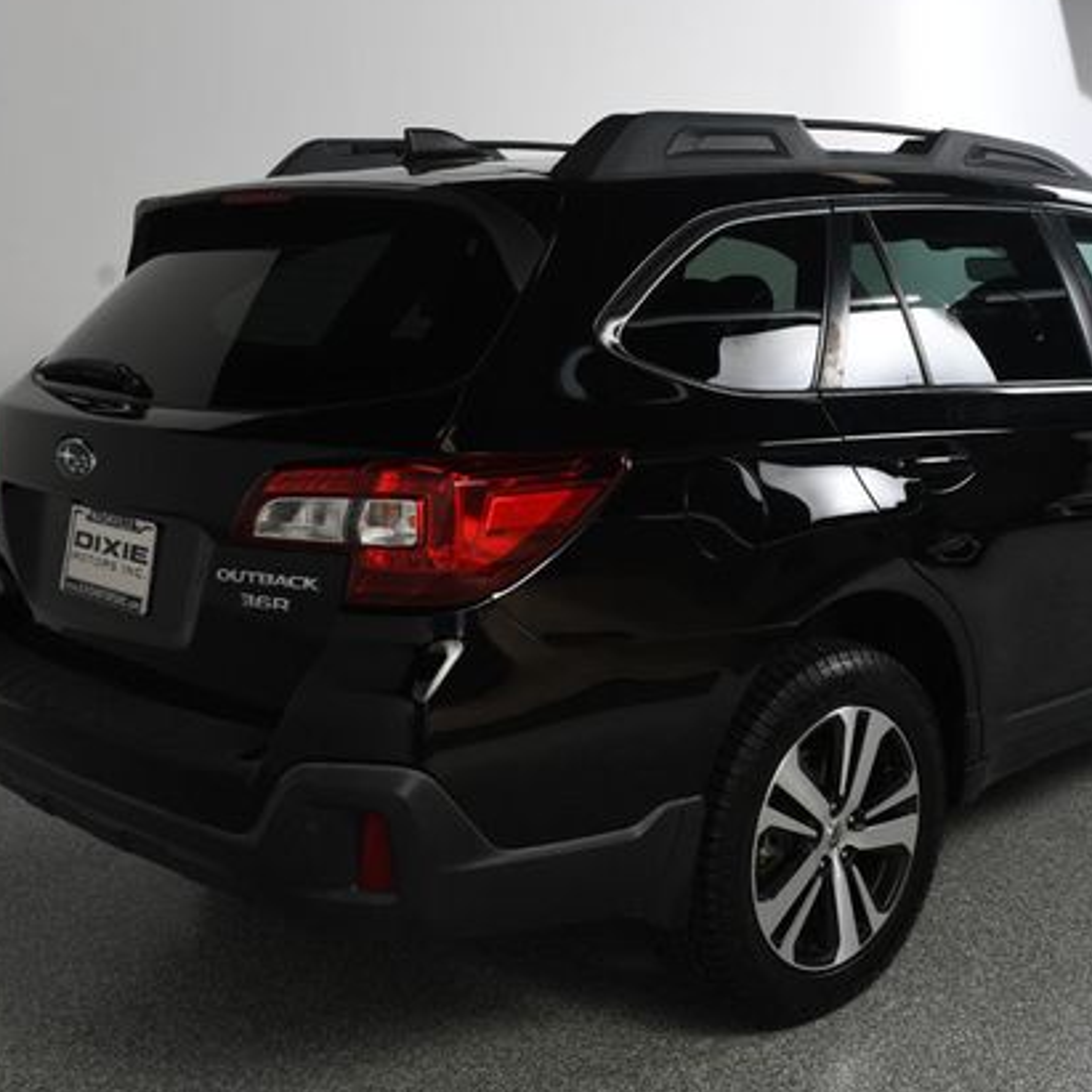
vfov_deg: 37.5
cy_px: 529
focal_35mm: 45
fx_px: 1606
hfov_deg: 37.3
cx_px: 688
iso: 100
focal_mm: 23
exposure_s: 1/160
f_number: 10
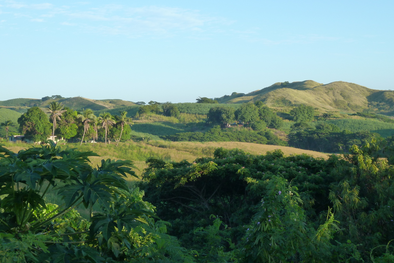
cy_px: 118
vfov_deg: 18.2
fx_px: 821
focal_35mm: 75
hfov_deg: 27.0
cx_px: 197
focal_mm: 11.9
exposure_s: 1/200
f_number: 4.1
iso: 125
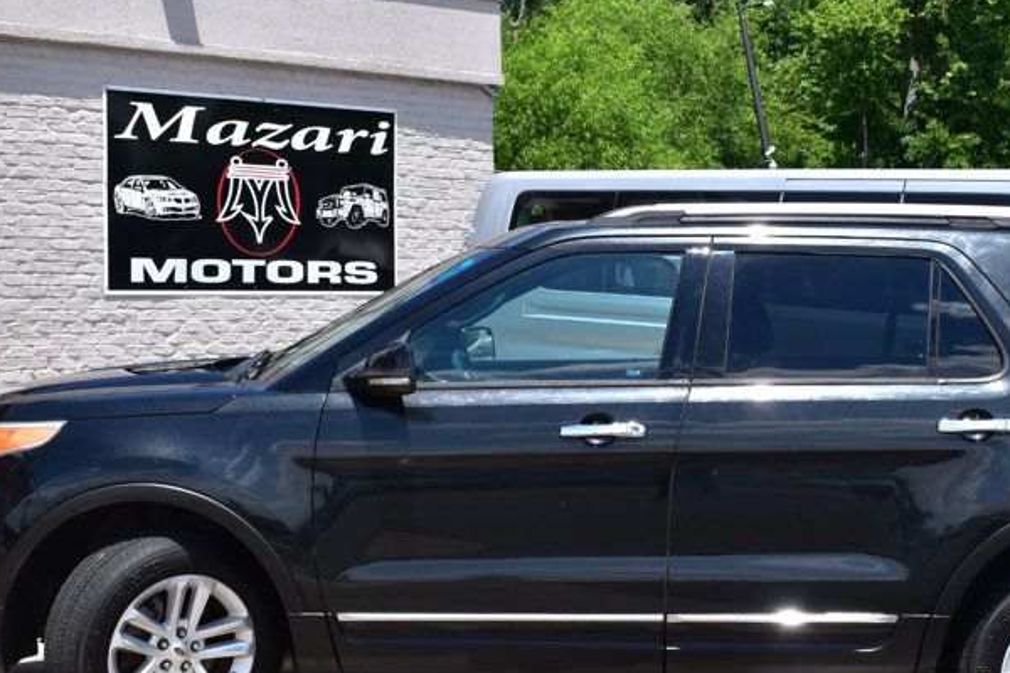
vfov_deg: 15.7
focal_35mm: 87
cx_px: 626
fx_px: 2441
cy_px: 429
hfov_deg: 23.3
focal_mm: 34
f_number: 11
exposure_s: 1/400
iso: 400
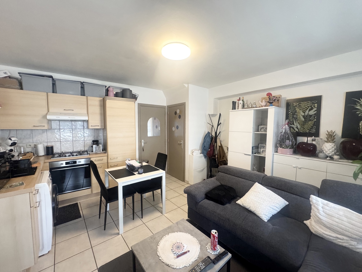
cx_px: 181
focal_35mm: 14
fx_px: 146
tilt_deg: -3.2
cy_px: 136
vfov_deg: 85.7
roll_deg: +0.2
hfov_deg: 102.1
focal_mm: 2.22
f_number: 2.2
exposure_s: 1/100
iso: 250
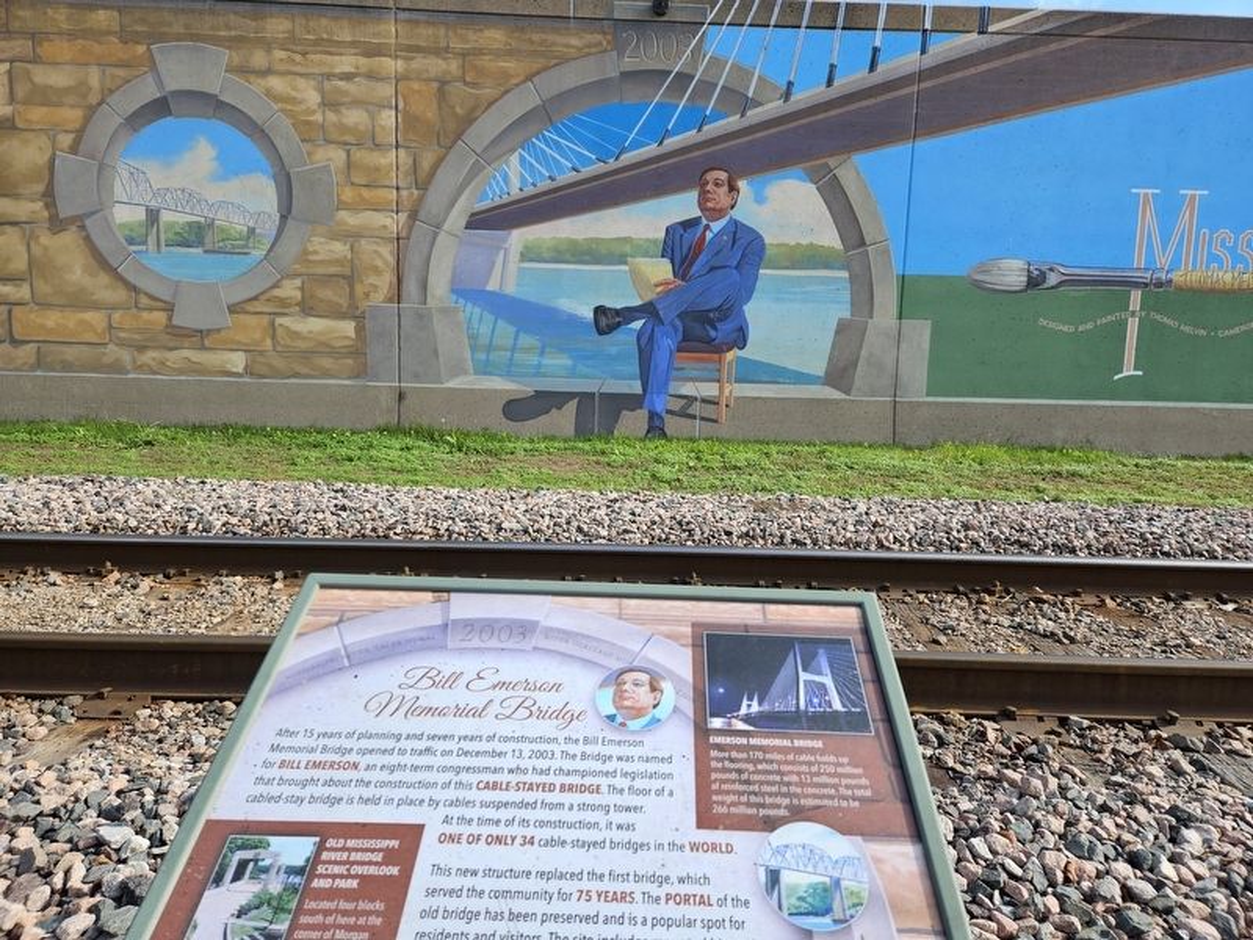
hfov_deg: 73.9
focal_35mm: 23
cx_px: 626
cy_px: 470
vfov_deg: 58.9
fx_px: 833
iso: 25
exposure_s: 1/641
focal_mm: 5.4
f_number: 1.8
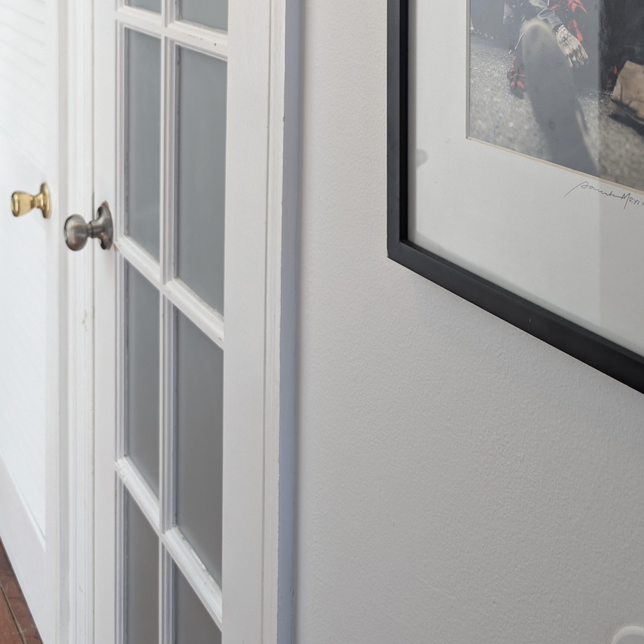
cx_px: 408
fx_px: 947
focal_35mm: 45
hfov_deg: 37.3
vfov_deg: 33.9
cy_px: -15
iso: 58
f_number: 1.68
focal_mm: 6.9
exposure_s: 1/120
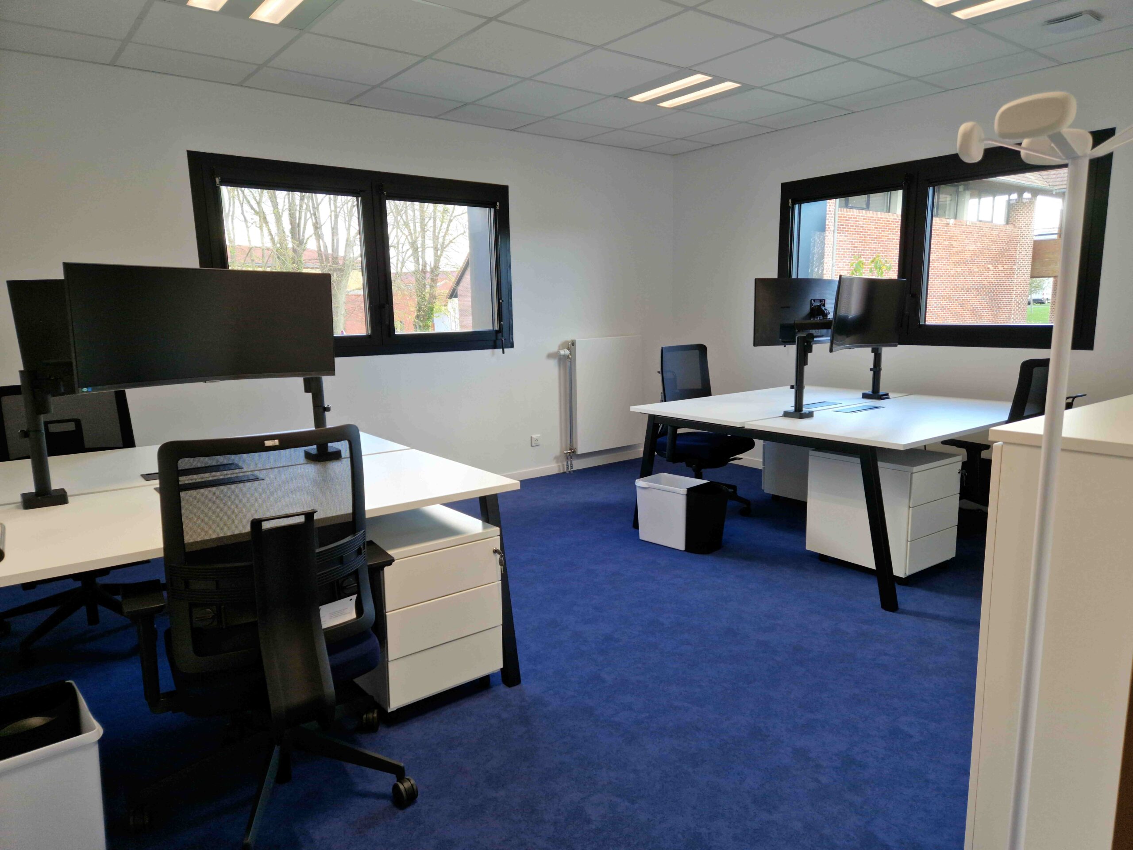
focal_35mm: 23
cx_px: 566
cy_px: 425
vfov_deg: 58.9
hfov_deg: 73.9
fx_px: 753
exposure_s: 1/50
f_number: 1.8
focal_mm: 5.4
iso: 50
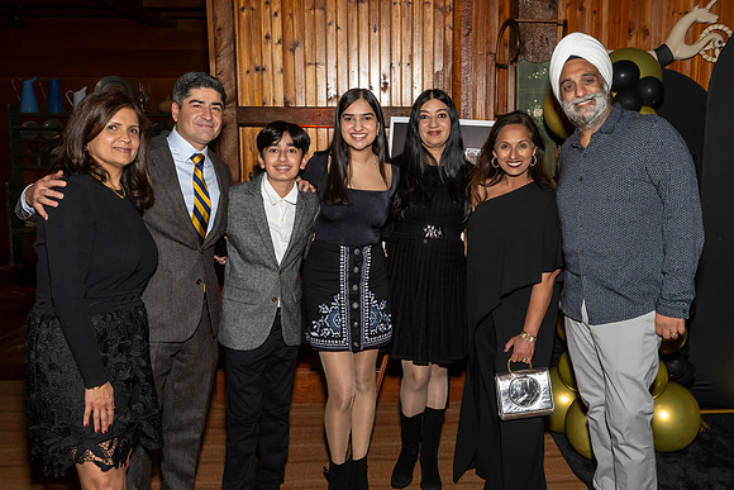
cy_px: 263
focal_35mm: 35
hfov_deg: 54.0
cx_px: 405
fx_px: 719
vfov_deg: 37.6
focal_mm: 18
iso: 1000
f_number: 8
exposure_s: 1/250
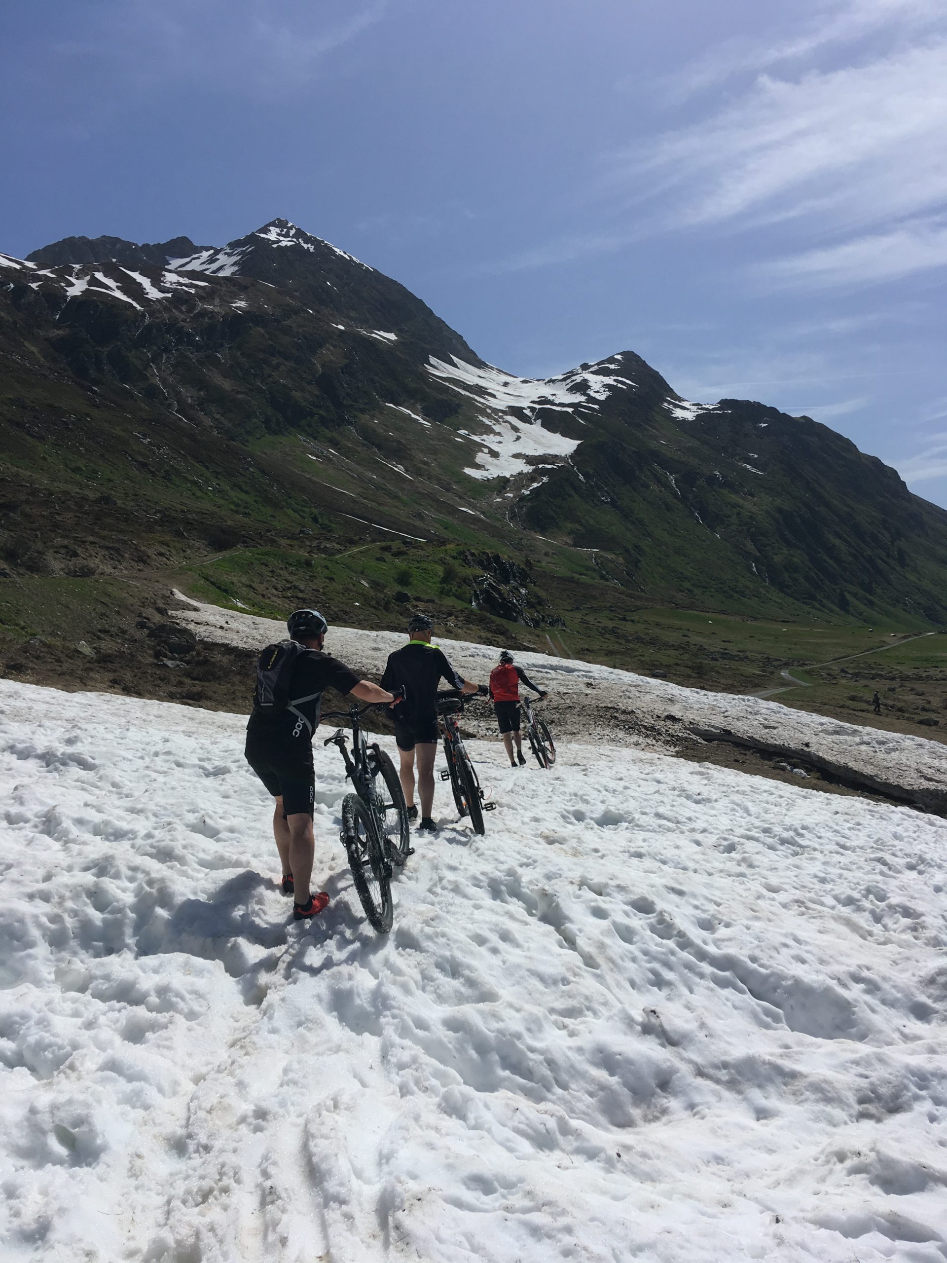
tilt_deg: +2.1
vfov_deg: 61.7
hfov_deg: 48.2
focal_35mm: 29
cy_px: 632
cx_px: 474
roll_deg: +2.4
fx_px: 1058
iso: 25
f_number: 2.2
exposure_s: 1/4808
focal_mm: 4.15
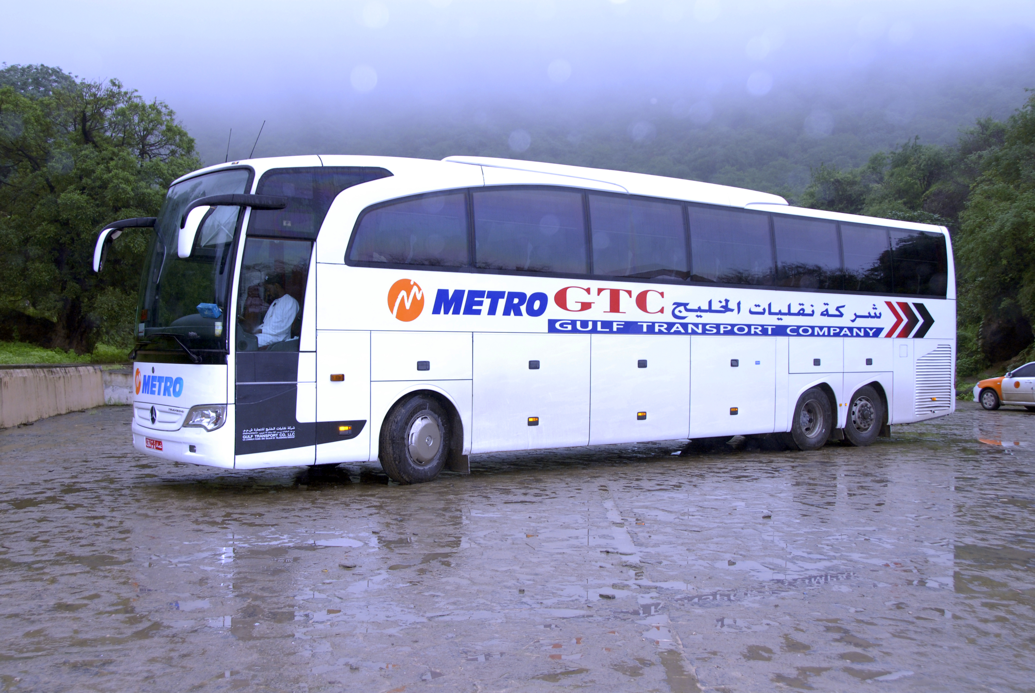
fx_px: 1036
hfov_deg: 53.1
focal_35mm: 36
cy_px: 346
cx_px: 518
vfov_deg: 37.0
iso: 320
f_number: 5.6
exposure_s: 1/160
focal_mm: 24
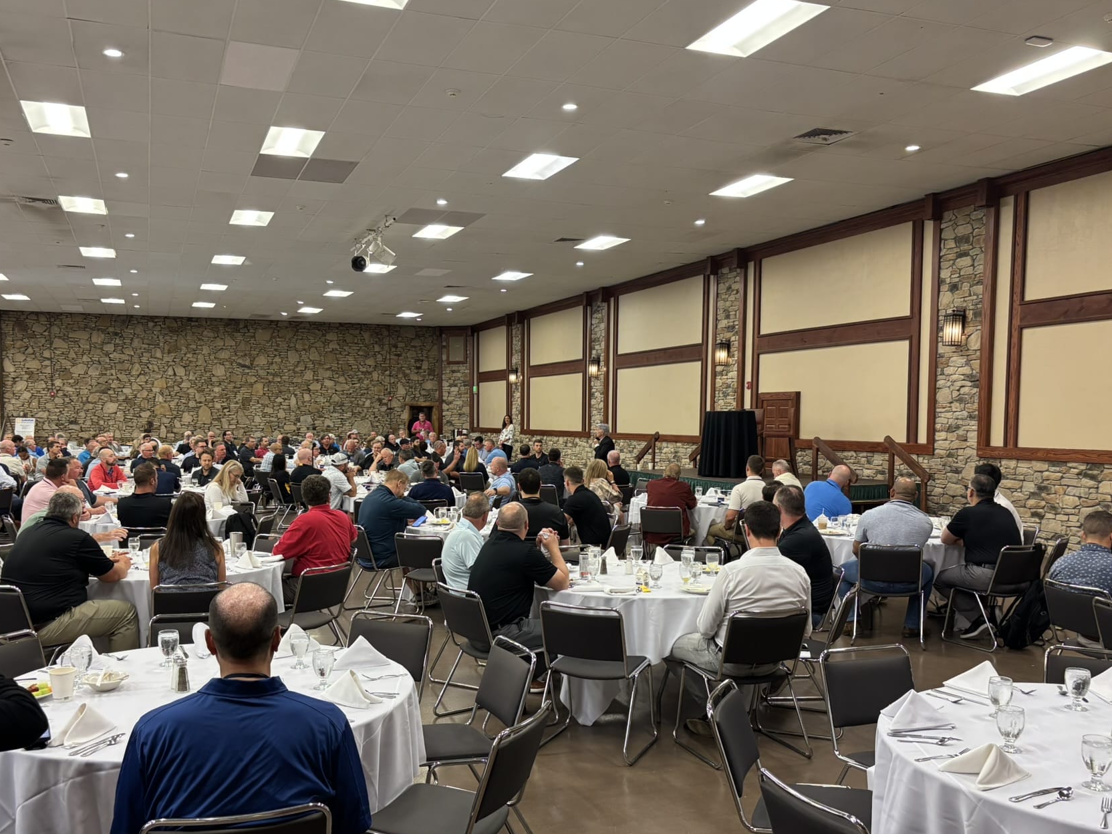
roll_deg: -0.1
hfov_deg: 56.8
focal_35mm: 32
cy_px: 488
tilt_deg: -3.4
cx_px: 520
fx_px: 1028
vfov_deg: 44.0
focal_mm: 5.96
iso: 160
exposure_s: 1/60
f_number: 1.6
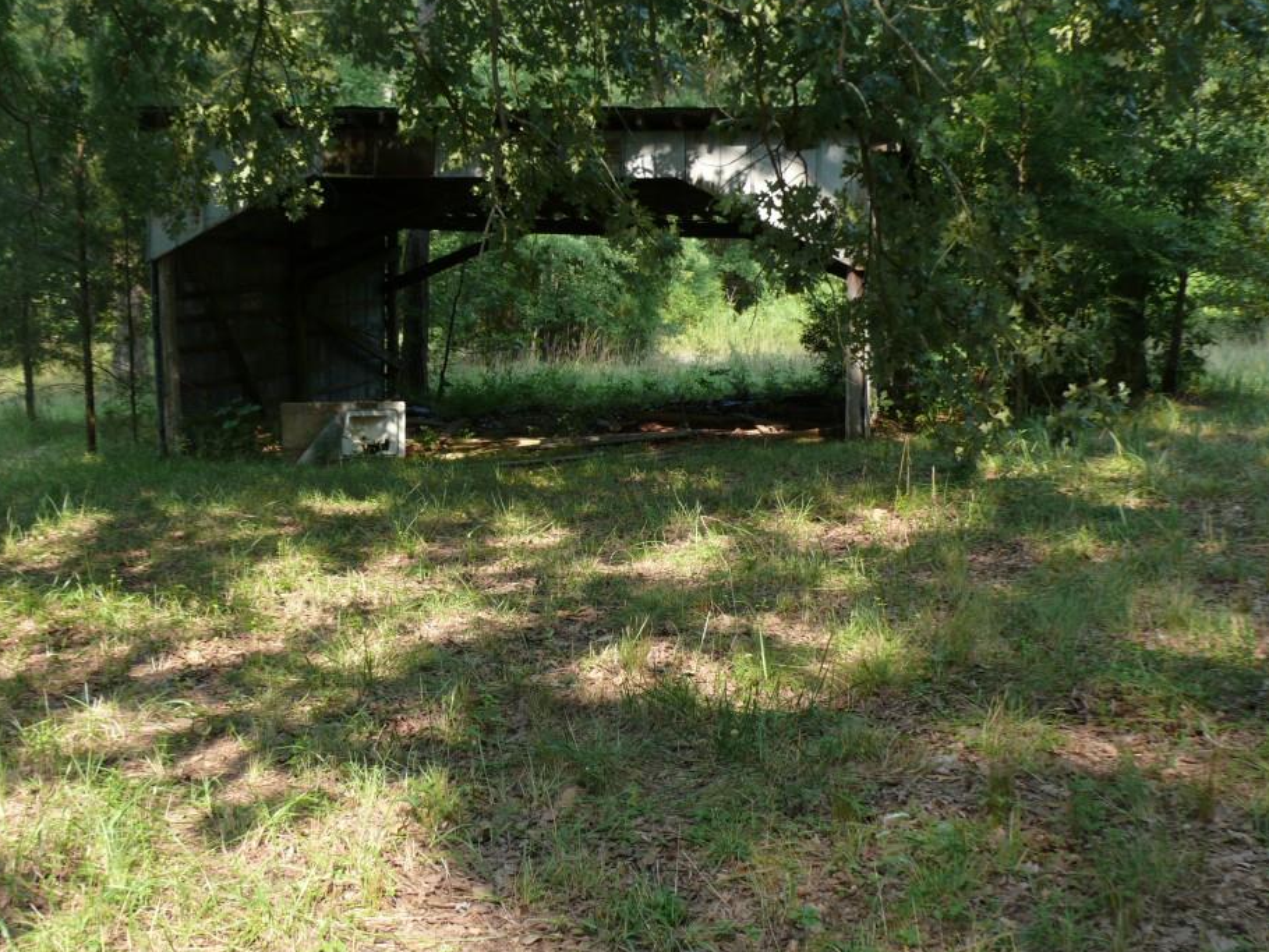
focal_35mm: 45
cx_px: 597
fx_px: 1650
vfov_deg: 32.2
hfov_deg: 42.0
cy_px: 517
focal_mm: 8.1
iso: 100
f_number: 4
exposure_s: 1/125
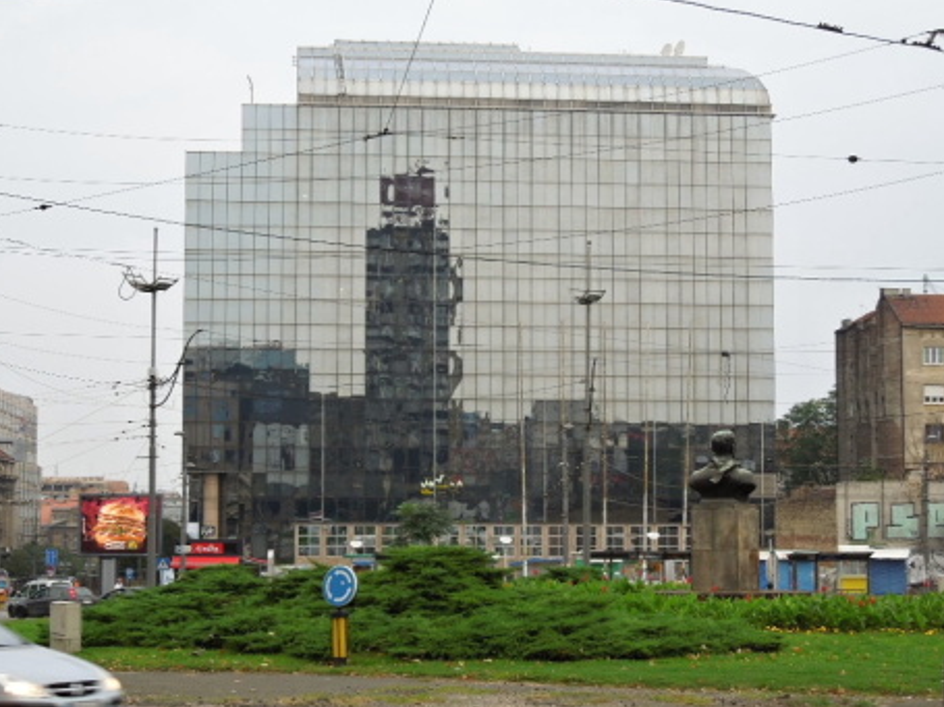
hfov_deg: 29.0
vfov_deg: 21.9
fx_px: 1827
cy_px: 378
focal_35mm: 67
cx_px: 473
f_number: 4.3
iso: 200
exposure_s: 1/50
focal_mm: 11
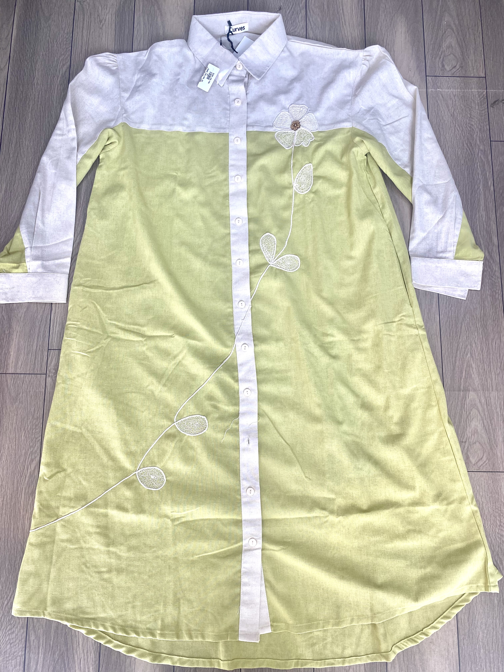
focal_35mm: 26
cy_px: 336
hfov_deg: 53.1
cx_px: 252
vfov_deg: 67.3
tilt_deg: -79.1
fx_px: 505
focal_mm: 4.25
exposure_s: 1/151
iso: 32
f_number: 1.8
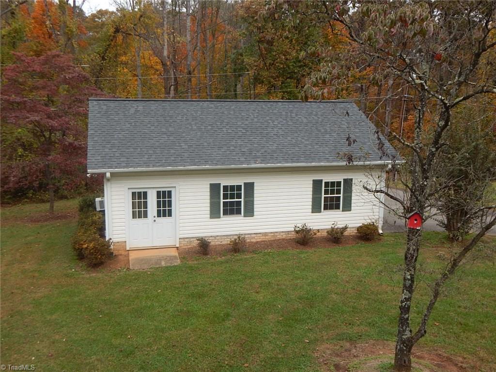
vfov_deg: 41.8
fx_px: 487
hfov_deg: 54.0
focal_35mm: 34
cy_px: 186
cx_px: 248
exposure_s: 1/400
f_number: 3.3
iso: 125
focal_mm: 6.1
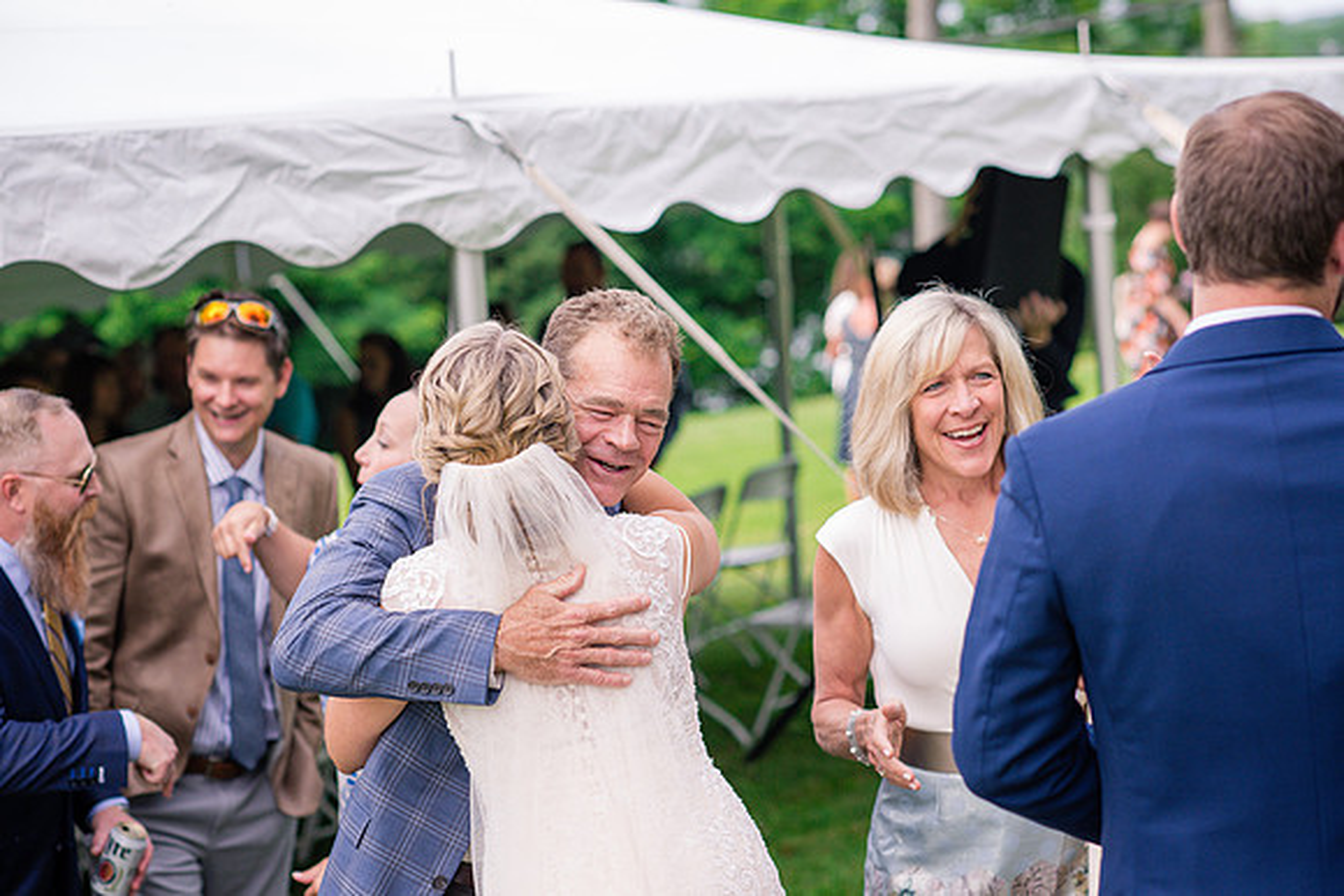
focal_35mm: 85
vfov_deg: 16.1
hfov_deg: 23.9
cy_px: 448
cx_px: 672
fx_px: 3174
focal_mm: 85
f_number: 3.2
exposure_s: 1/2000
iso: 500
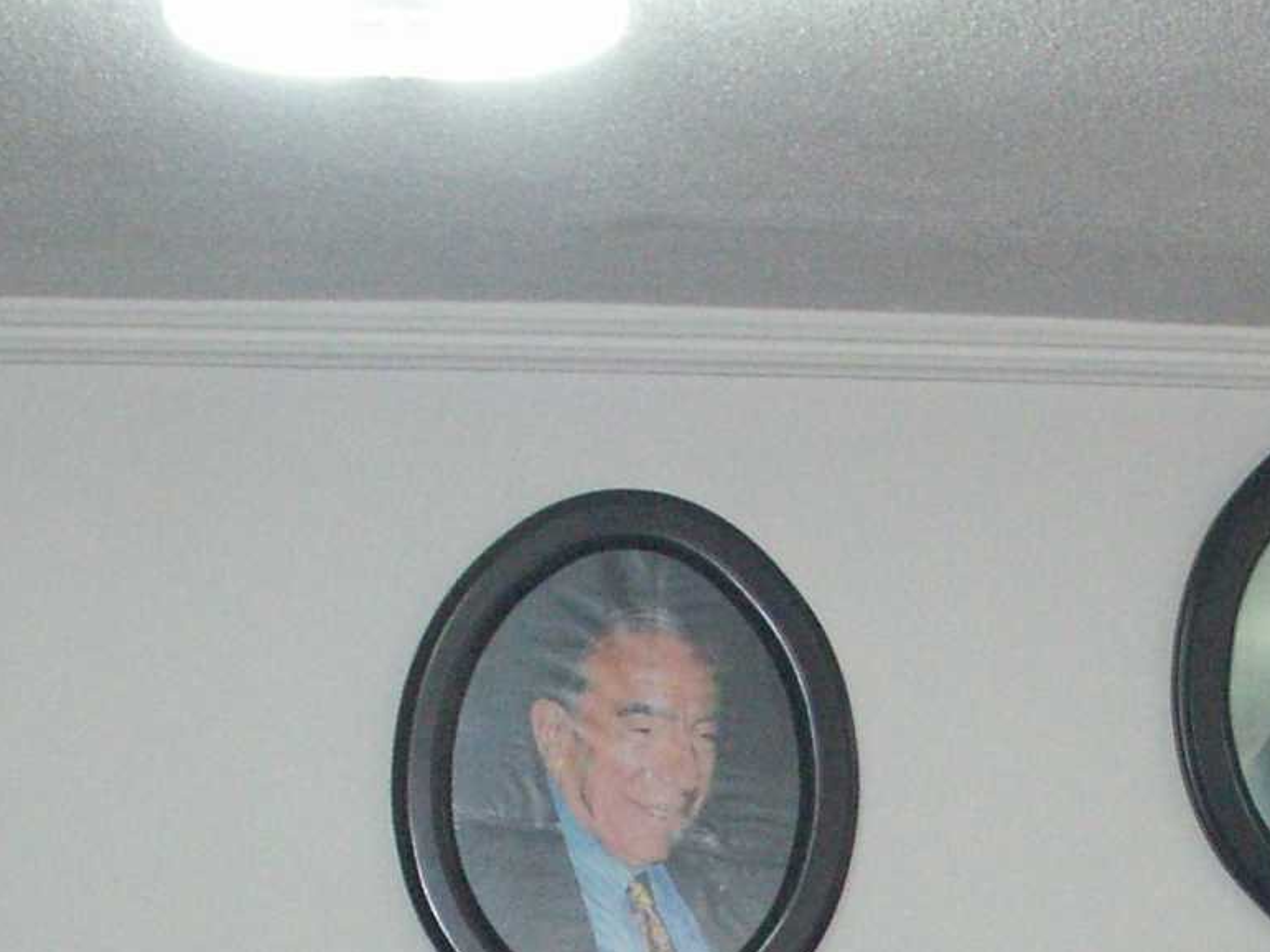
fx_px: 4402
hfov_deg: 16.2
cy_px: 1452
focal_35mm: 120
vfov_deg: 11.8
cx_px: 1184
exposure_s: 1/40
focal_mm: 7.7
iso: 160
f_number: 3.5
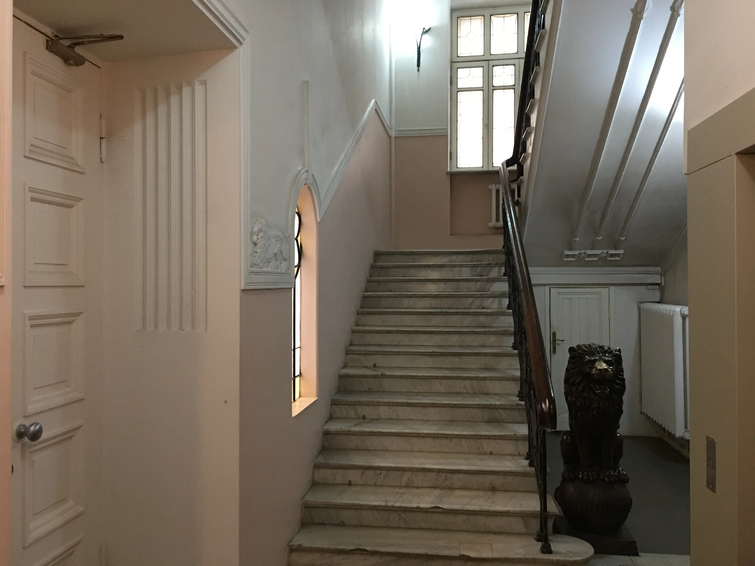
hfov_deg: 61.7
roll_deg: -0.8
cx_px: 378
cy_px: 283
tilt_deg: -0.3
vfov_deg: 48.2
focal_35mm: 29
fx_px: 633
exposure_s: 1/8
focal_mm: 4.15
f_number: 2.2
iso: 160
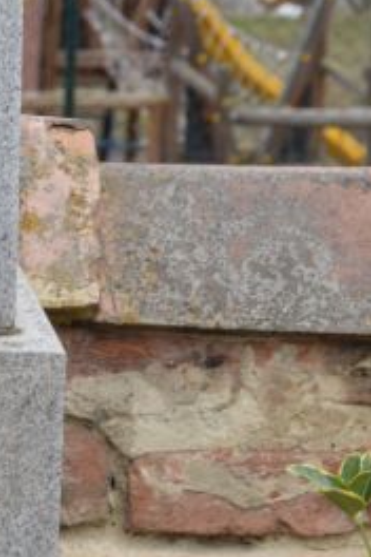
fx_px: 4421
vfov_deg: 7.0
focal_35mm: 286
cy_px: -536
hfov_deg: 4.7
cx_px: -401
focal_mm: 42
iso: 400
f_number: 5.6
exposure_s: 1/125
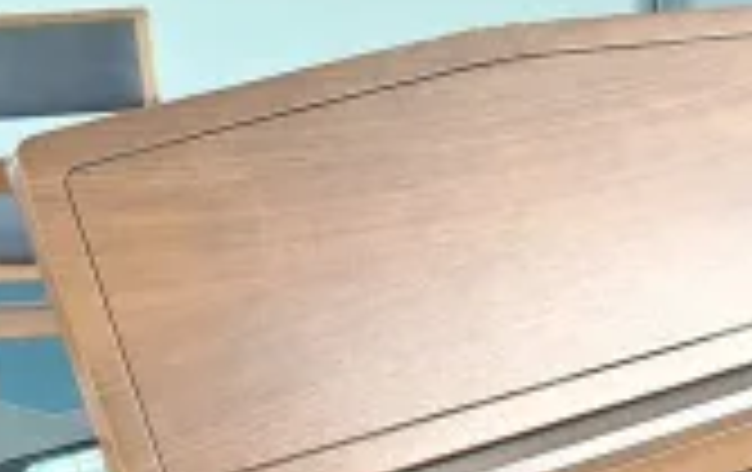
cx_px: 720
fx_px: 2340
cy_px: 1182
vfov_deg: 9.9
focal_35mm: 114
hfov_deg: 17.9
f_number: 1.8
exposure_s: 1/50
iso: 125
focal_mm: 4.69
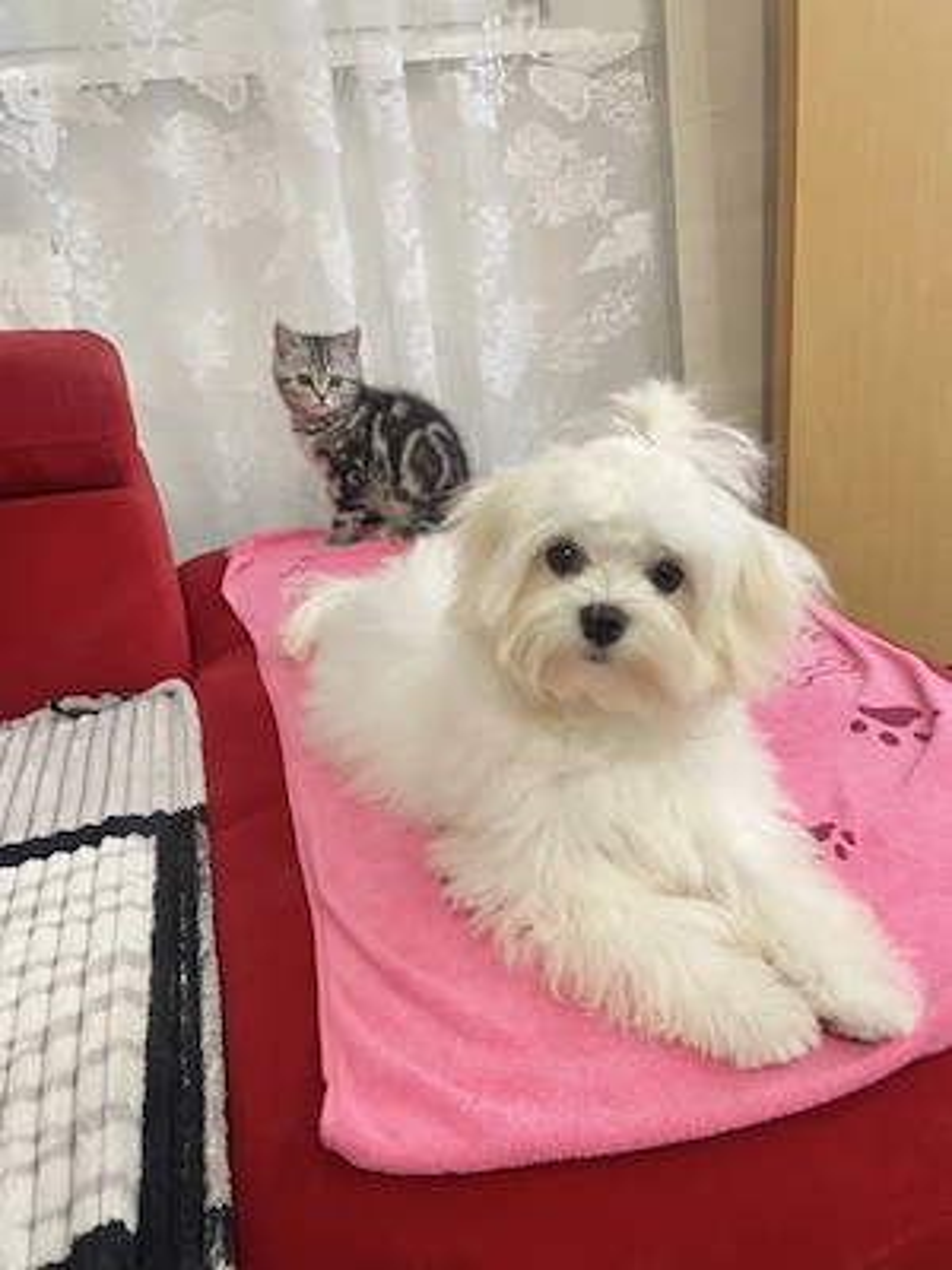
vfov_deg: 67.3
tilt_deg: -20.6
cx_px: 476
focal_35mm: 26
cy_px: 635
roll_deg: +6.2
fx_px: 953
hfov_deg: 53.1
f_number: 1.8
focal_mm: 4.25
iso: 320
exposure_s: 1/60
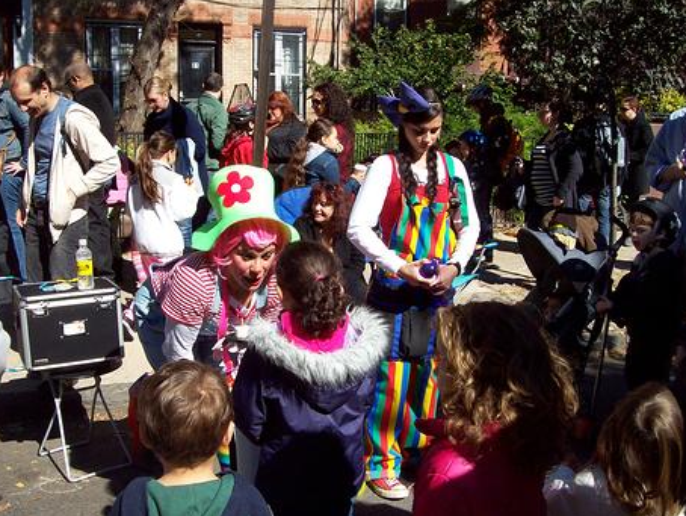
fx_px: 734
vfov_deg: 38.7
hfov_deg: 50.1
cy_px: 256
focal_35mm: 37
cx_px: 345
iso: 80
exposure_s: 1/535
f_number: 4.8
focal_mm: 6
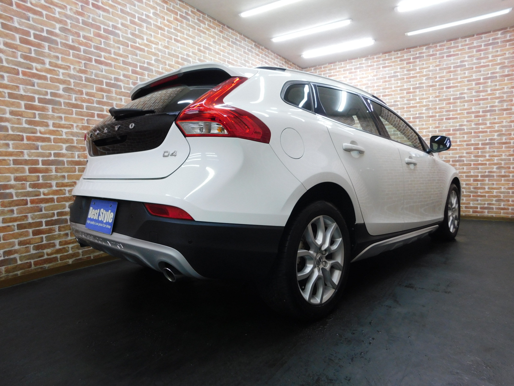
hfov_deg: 73.9
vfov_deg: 58.9
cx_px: 257
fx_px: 342
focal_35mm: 23
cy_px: 193
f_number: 3
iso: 200
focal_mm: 4
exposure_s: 1/30
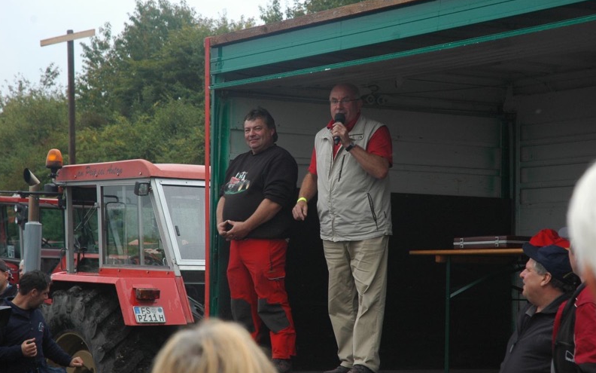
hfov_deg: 19.3
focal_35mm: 108
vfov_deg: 12.1
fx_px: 1754
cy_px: 182
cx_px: 297
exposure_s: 1/250
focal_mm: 70
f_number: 8
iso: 400
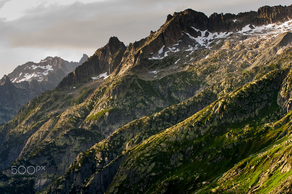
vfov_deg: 11.4
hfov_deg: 17.1
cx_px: 146
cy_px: 97
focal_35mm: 120
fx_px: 972
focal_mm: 80
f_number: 7.1
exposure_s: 1/200
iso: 320
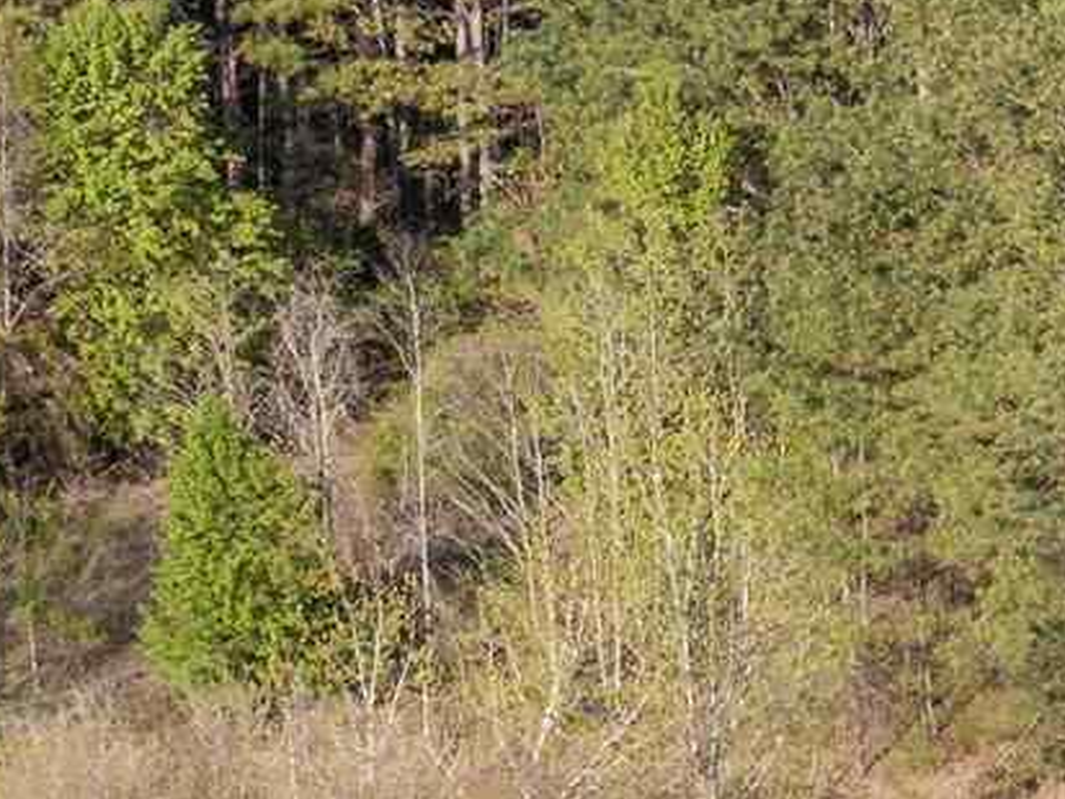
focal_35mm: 200
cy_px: 639
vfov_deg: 7.4
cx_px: 1202
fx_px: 6155
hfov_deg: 9.8
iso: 100
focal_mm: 10.26
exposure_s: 1/500
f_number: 4.5
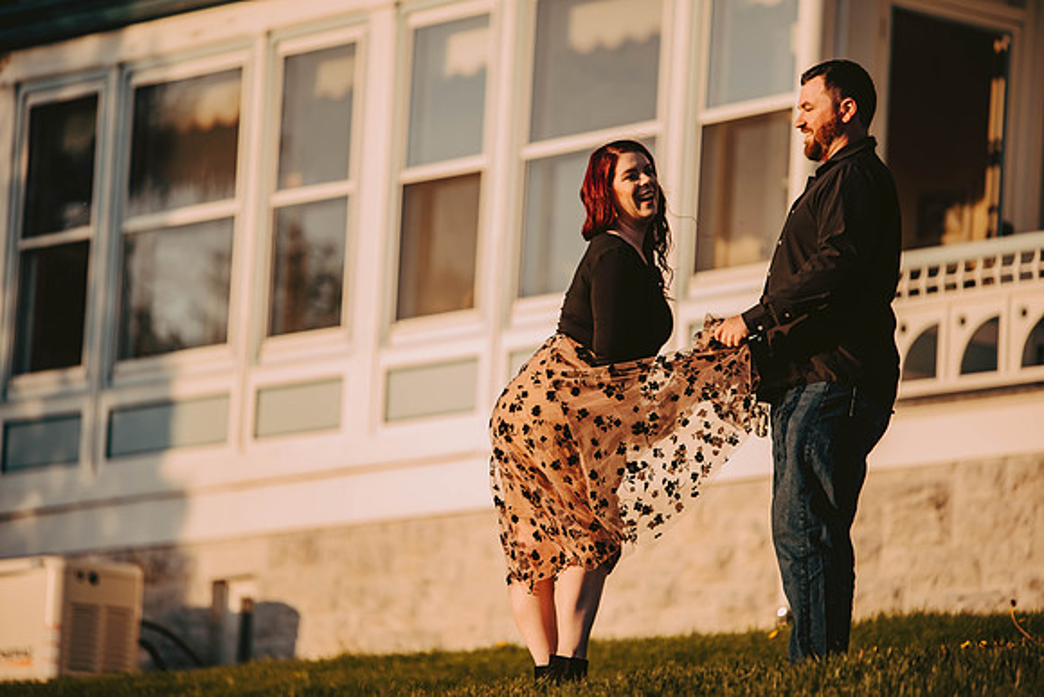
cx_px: 522
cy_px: 348
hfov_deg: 10.5
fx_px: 5656
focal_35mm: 195
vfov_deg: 7.0
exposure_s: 1/1250
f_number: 2.8
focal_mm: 195
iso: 250
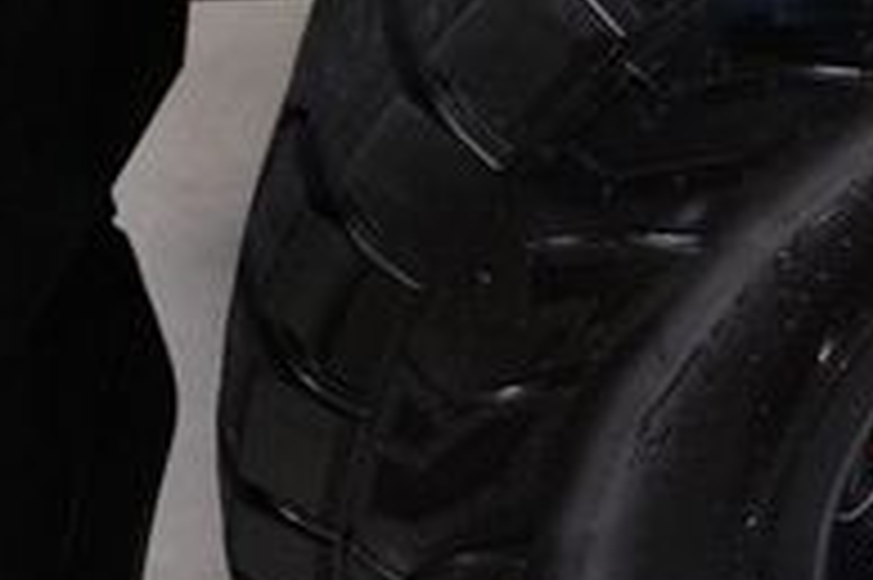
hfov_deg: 21.7
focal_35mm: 79
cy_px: 234
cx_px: 1282
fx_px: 1914
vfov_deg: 17.2
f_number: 9
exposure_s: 1/25
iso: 8000
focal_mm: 16
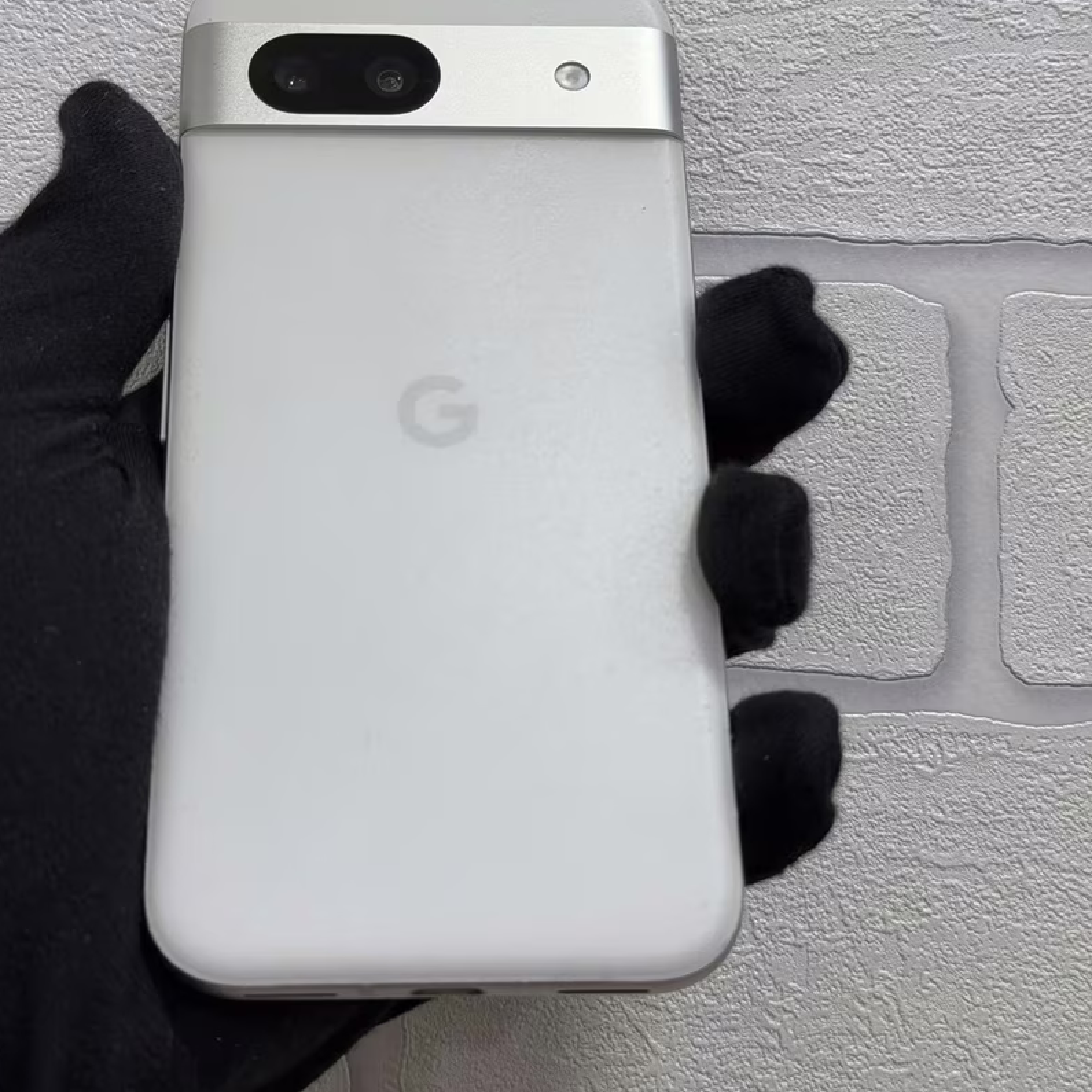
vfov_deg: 26.7
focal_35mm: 64
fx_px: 2284
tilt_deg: +5.2
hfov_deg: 26.9
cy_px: 368
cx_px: 490
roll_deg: -1.6
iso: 80
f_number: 1.78
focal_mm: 6.76
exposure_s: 1/100
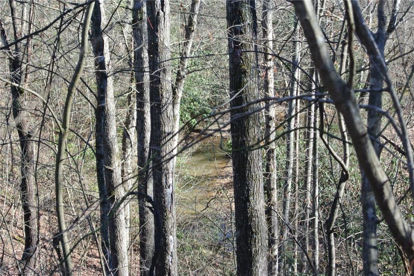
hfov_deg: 25.0
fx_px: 932
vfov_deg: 16.9
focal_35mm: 81
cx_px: 207
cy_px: 138
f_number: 5.6
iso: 100
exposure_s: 1/100
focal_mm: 30
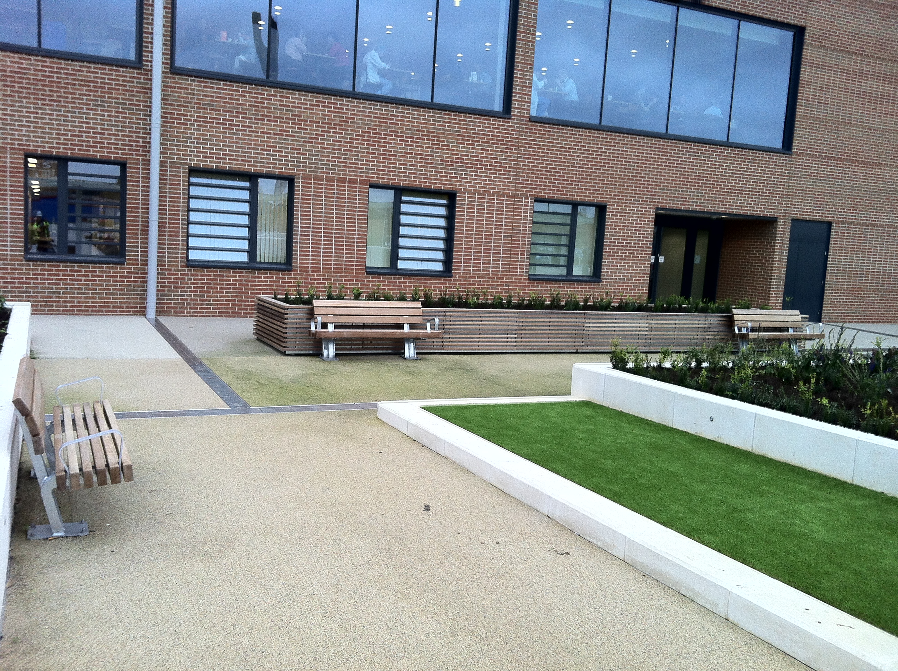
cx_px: 449
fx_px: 907
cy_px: 336
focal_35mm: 35
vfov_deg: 40.6
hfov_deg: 52.7
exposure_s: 1/120
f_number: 2.8
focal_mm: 3.85
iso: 100
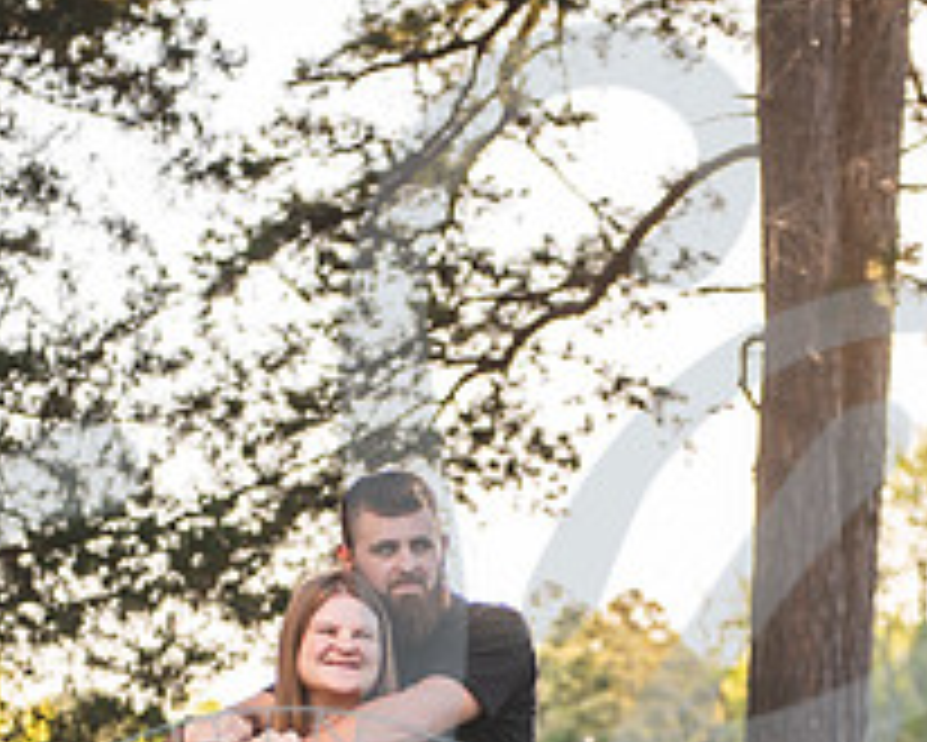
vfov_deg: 12.4
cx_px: 490
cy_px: 782
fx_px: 3376
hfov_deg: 15.6
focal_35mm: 123
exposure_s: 1/320
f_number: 2.8
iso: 100
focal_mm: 60
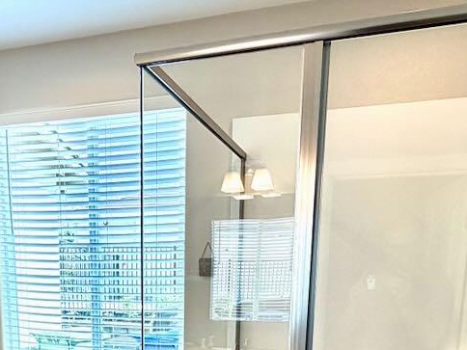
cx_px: 198
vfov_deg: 34.3
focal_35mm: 37
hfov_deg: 50.0
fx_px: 499
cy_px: 369
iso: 100
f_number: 2.2
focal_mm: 2.22
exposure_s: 1/120
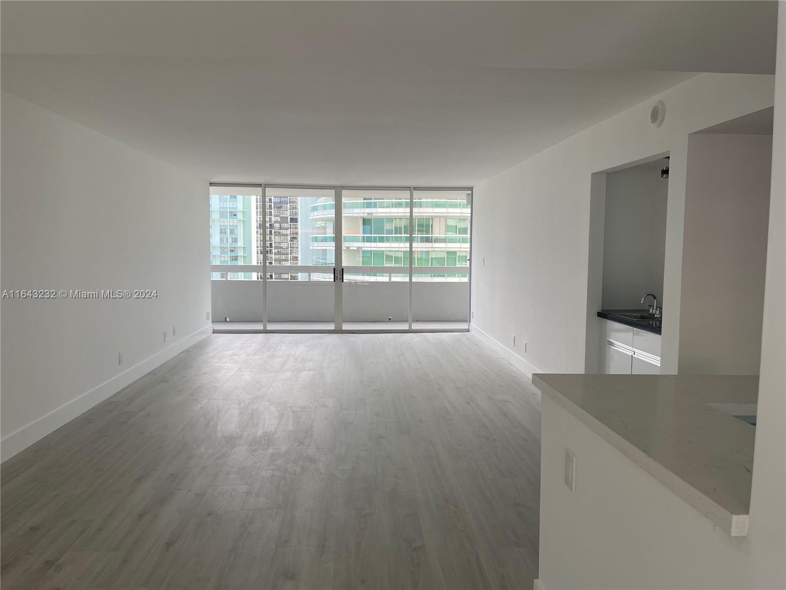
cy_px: 295
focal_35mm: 26
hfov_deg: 67.3
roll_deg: +0.0
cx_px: 393
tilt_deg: -3.6
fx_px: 590
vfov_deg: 53.1
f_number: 1.6
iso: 32
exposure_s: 1/232
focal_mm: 5.1
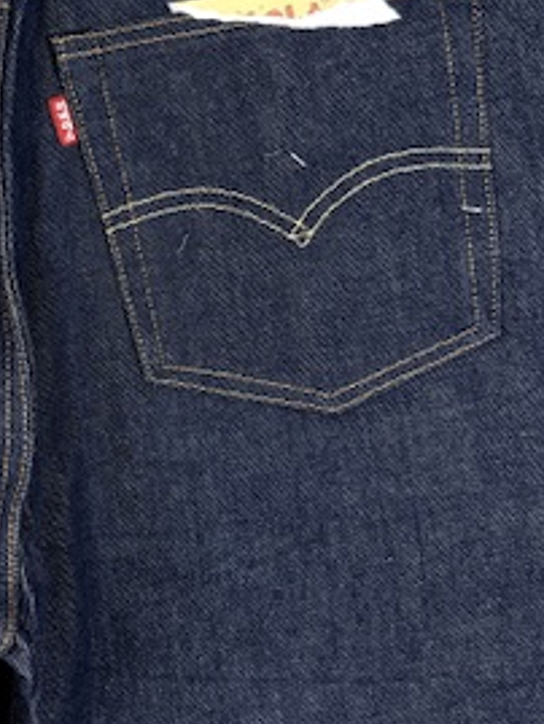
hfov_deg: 24.2
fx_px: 1193
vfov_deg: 33.4
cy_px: 231
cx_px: -40
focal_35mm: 57
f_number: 1.78
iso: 80
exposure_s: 1/100
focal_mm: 6.76
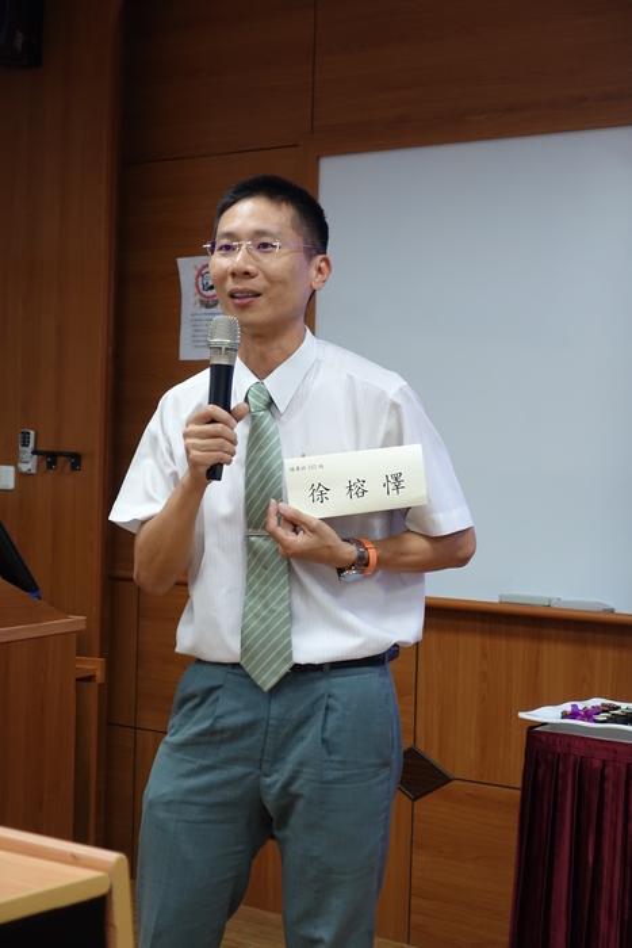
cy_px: 474
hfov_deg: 19.5
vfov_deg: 28.8
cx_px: 316
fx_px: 1842
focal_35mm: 70
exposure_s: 1/80
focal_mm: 25.7
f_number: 2.8
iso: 500
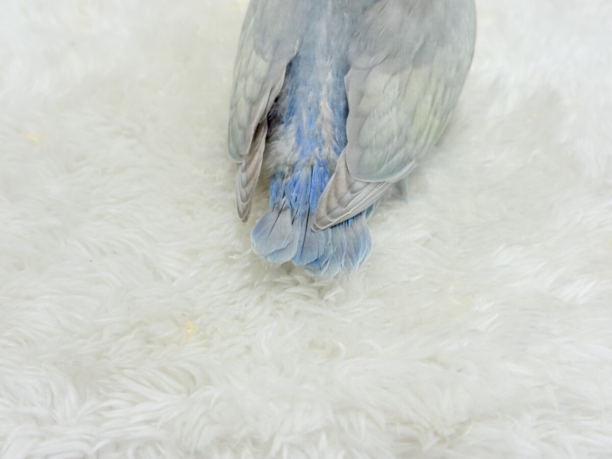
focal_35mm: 52
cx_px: 306
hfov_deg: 36.8
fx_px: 919
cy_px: 230
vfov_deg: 28.0
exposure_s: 1/100
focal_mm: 5.96
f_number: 1.6
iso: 64
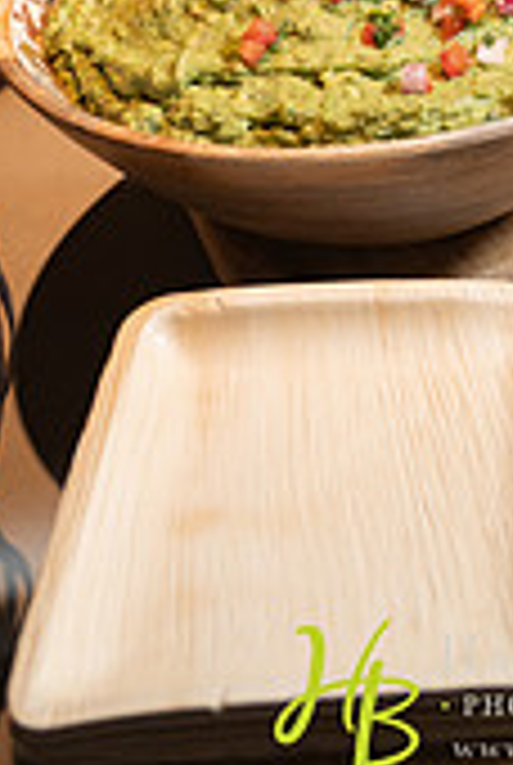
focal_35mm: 66
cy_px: -225
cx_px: 580
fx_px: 1405
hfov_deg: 19.7
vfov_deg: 26.1
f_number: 4
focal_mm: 25
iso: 1600
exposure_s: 1/200
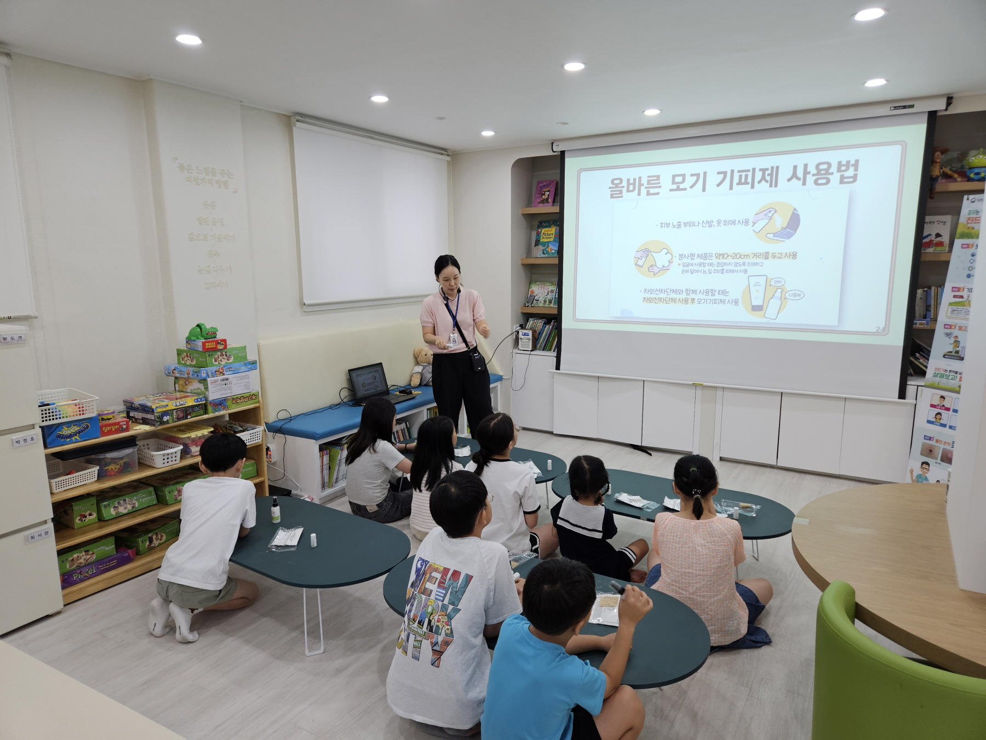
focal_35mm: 23
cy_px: 370
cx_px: 493
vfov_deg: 58.9
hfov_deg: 73.9
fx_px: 655
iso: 125
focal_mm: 5.4
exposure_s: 1/120
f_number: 1.8
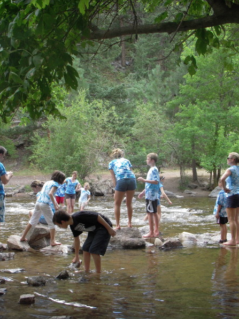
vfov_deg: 37.5
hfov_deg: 28.6
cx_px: 113
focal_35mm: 51
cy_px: 160
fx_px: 469
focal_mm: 6.3
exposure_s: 1/60
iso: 100
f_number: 3.3
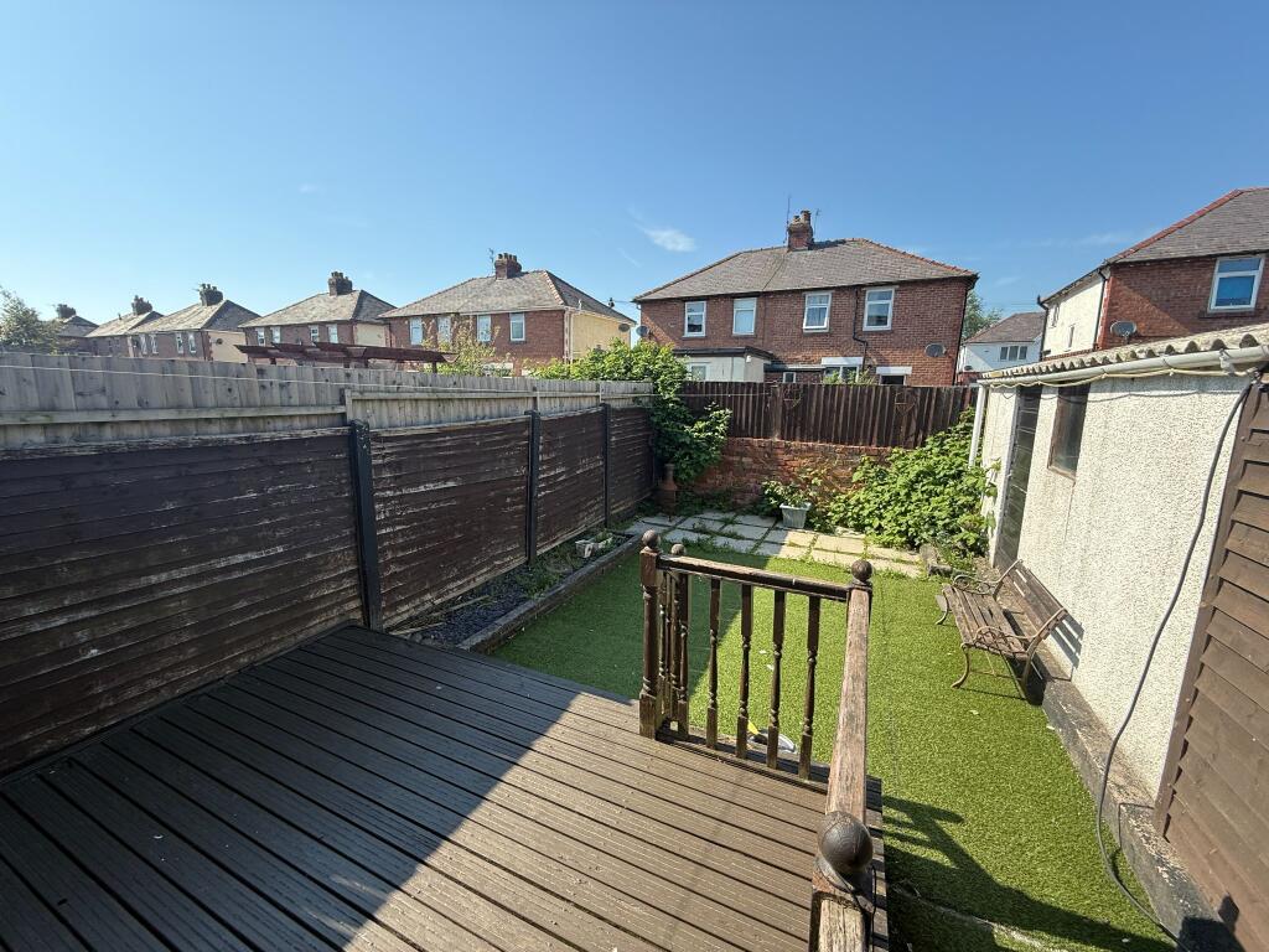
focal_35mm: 14
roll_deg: -1.0
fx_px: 513
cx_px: 634
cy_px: 476
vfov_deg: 85.7
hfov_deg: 102.1
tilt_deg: -10.2
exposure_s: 1/799
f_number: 2.2
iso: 64
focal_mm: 2.22
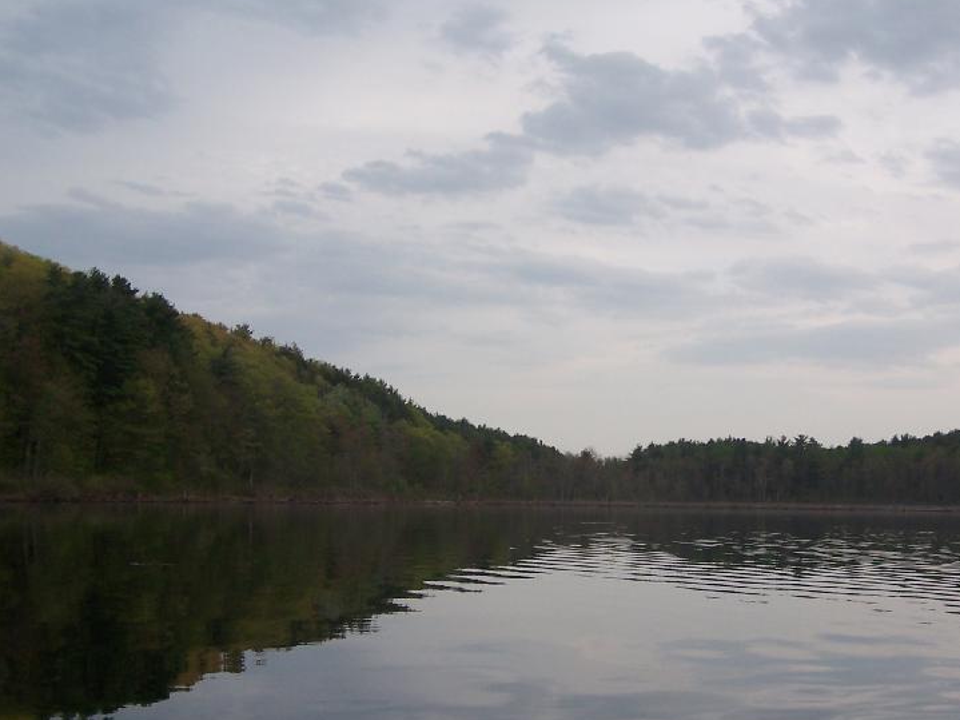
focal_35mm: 57
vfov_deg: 25.6
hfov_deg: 33.4
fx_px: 1581
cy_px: 415
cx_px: 660
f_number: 2.8
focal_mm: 6.7
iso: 80
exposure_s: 1/250
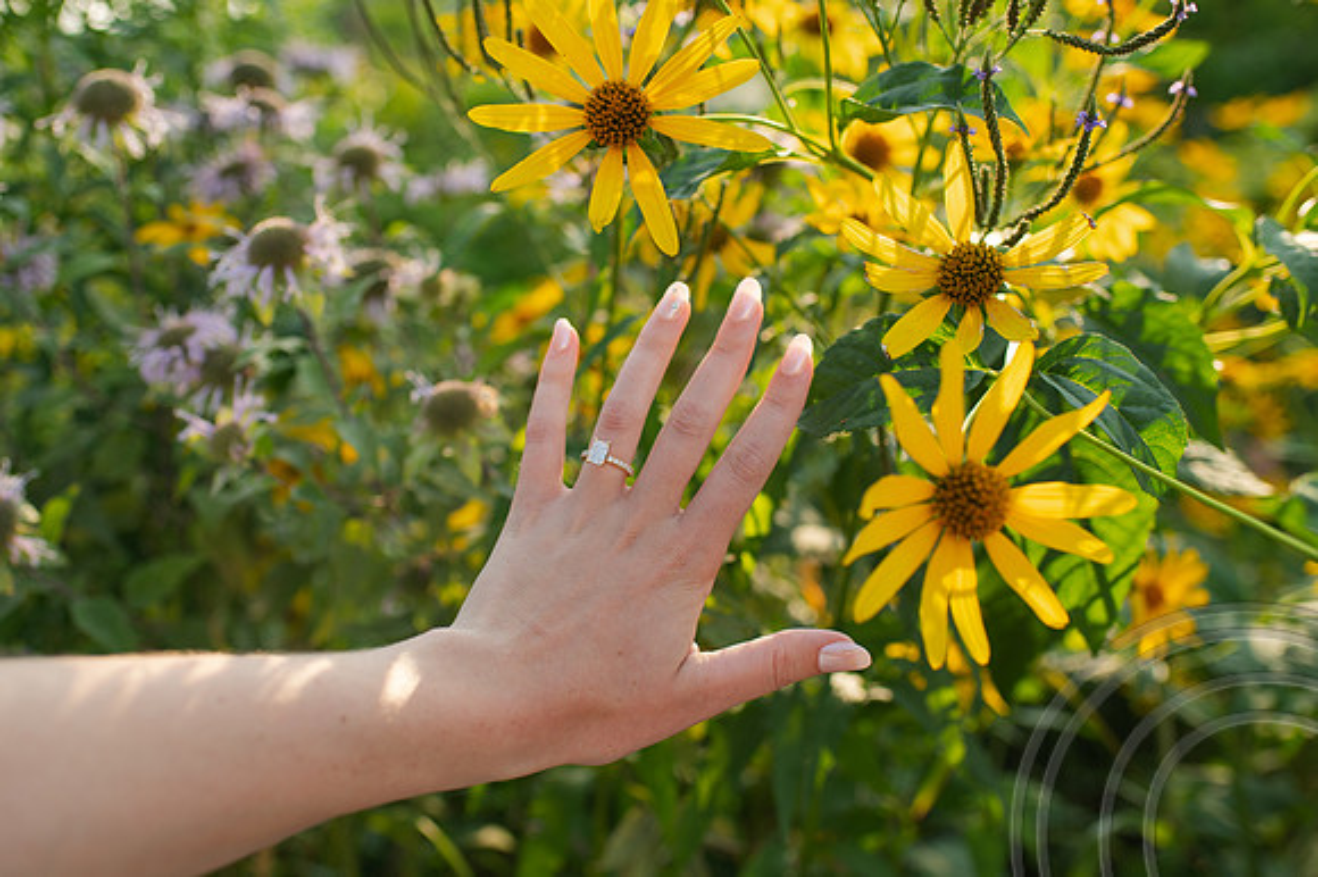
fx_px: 1390
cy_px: 438
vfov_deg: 35.0
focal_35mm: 38
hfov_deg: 50.7
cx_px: 603
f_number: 3.2
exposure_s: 1/500
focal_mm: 35
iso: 110
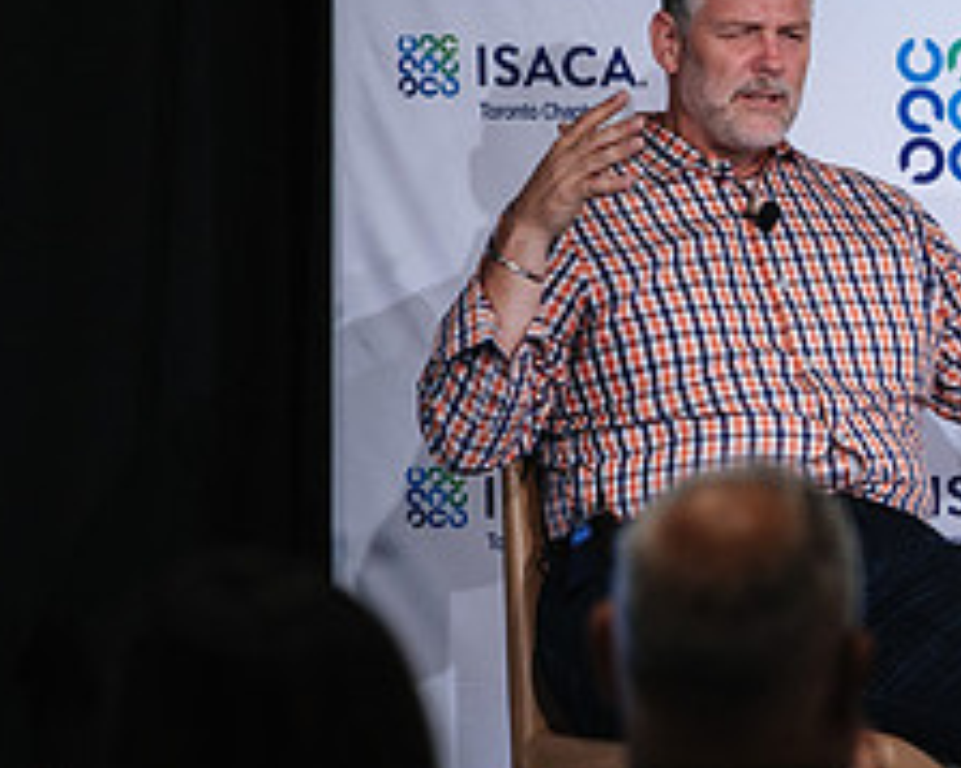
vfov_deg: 3.0
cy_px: 427
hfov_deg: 3.7
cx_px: 1180
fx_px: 14869
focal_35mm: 523
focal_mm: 140
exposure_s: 1/100
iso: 800
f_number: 2.8
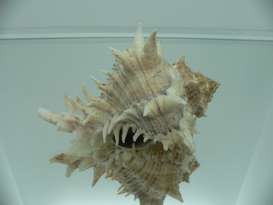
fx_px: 276
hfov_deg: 52.6
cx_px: 136
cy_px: 102
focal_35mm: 35
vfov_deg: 40.7
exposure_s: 1/60
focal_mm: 4.6
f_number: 2.8
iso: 80
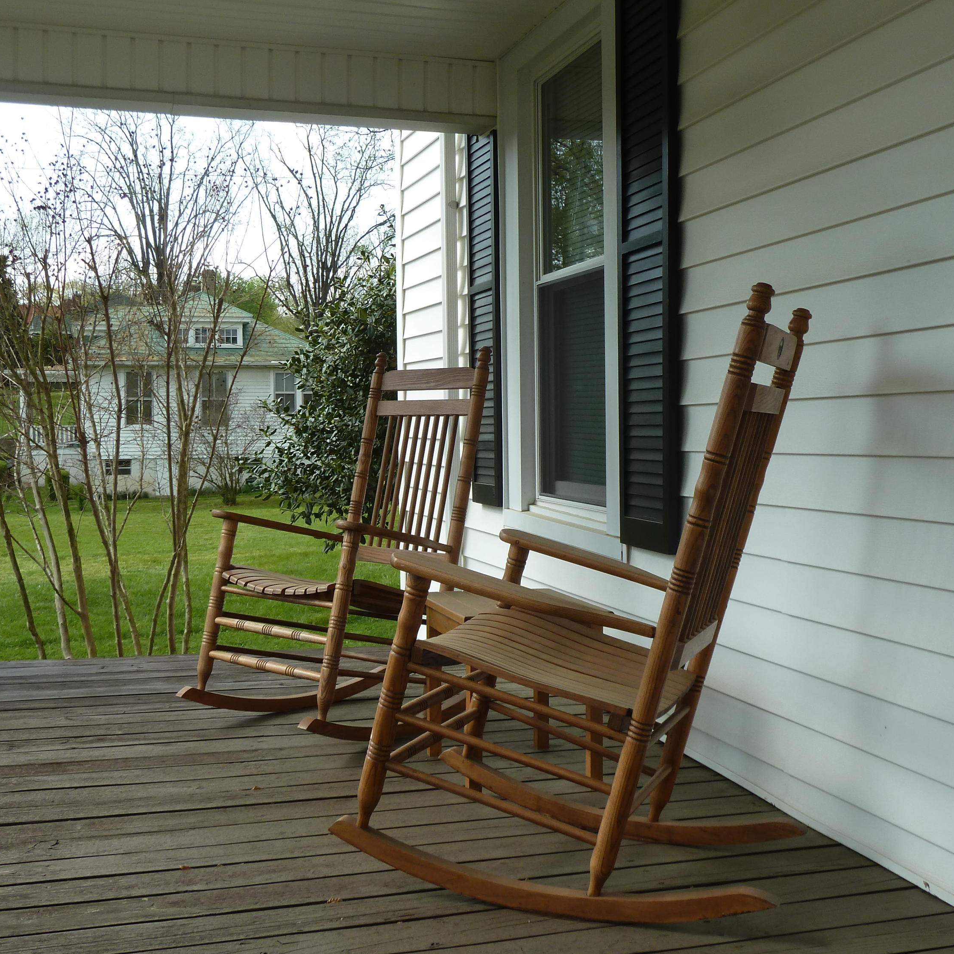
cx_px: 437
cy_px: 480
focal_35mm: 38
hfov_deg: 43.8
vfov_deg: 43.9
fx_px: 1185
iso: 80
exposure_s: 1/200
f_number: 4
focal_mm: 5.3
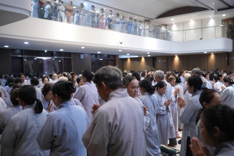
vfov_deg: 37.8
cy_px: 78
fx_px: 227
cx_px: 117
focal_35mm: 35
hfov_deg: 54.4
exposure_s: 1/400
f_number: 2
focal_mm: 35
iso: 5000
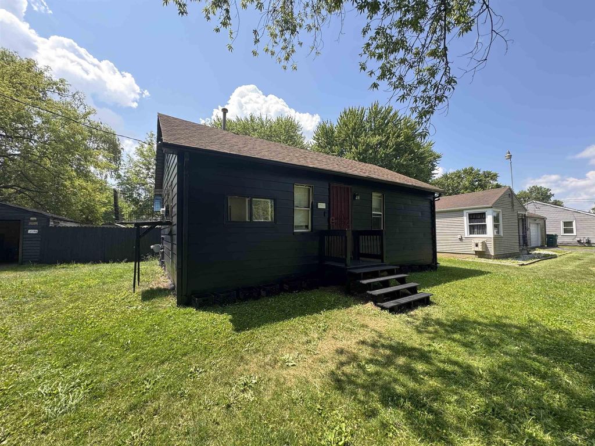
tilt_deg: +3.4
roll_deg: +0.7
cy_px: 223
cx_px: 298
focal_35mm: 14
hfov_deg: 102.1
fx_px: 241
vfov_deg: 85.7
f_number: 2.2
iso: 40
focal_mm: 2.22
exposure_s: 1/222
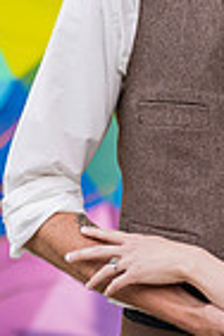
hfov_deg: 7.8
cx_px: 269
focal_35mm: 175
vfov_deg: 11.7
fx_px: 1633
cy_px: 69
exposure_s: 1/160
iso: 500
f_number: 2.2
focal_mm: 55
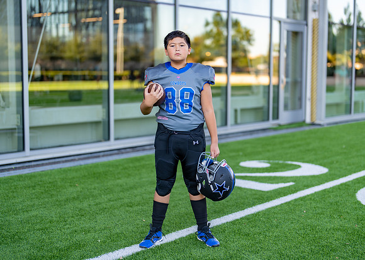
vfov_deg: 25.1
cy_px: 127
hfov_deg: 34.6
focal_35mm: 56
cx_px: 201
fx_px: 585
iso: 100
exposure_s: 1/640
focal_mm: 50
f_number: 1.2
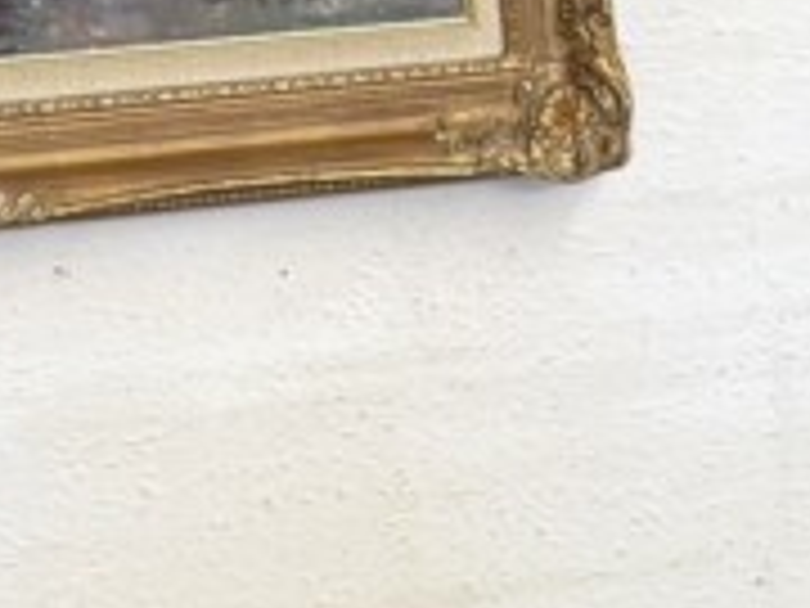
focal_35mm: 160
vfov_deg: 8.0
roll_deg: +1.2
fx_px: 3744
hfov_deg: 11.7
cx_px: 1278
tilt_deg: -35.9
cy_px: 1810
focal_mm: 6.76
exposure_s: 1/50
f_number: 1.78
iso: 125
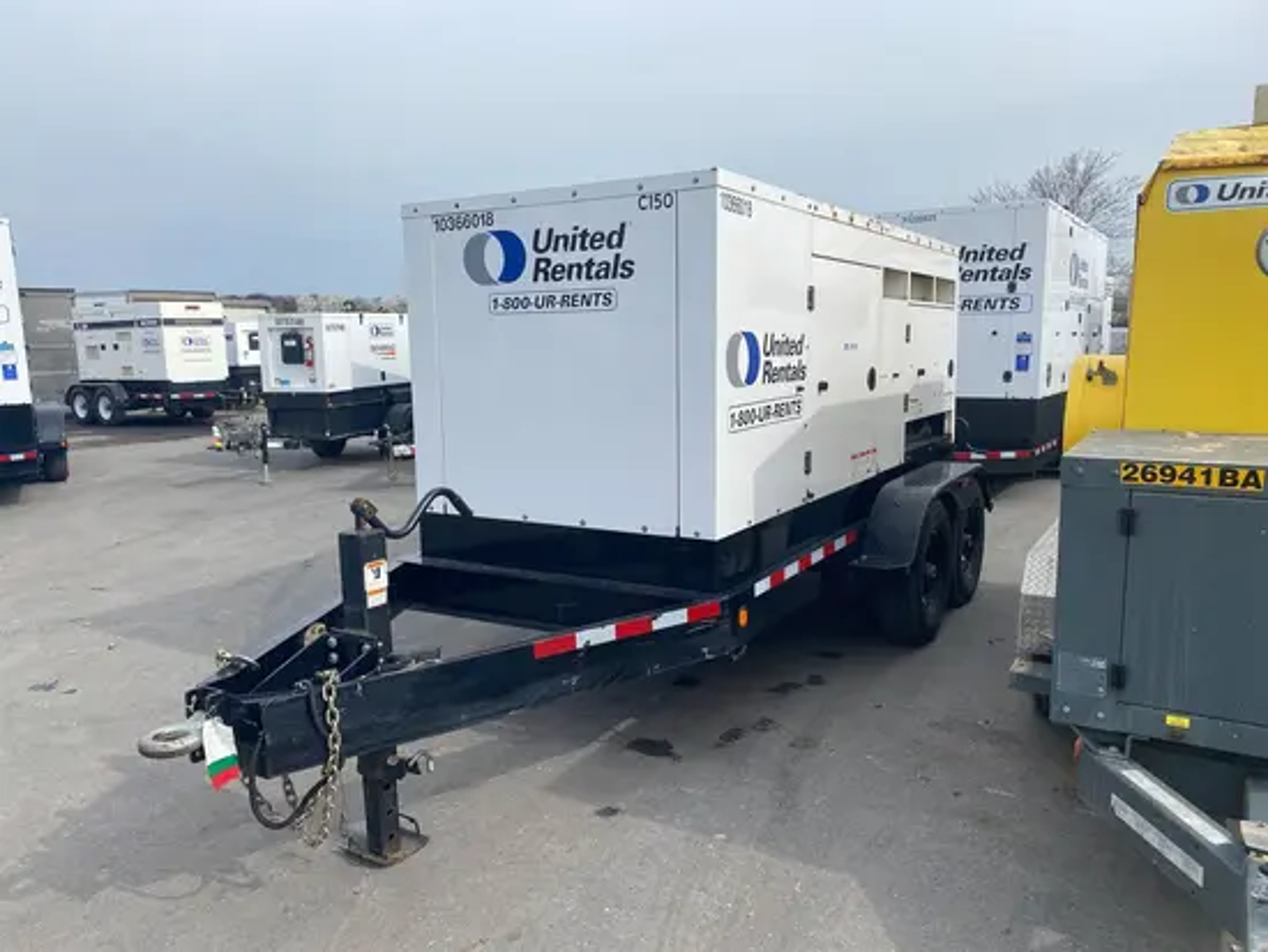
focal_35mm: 26
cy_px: 476
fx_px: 953
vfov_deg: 53.1
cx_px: 634
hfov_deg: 67.3
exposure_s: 1/2688
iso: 32
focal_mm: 4.25
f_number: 1.8
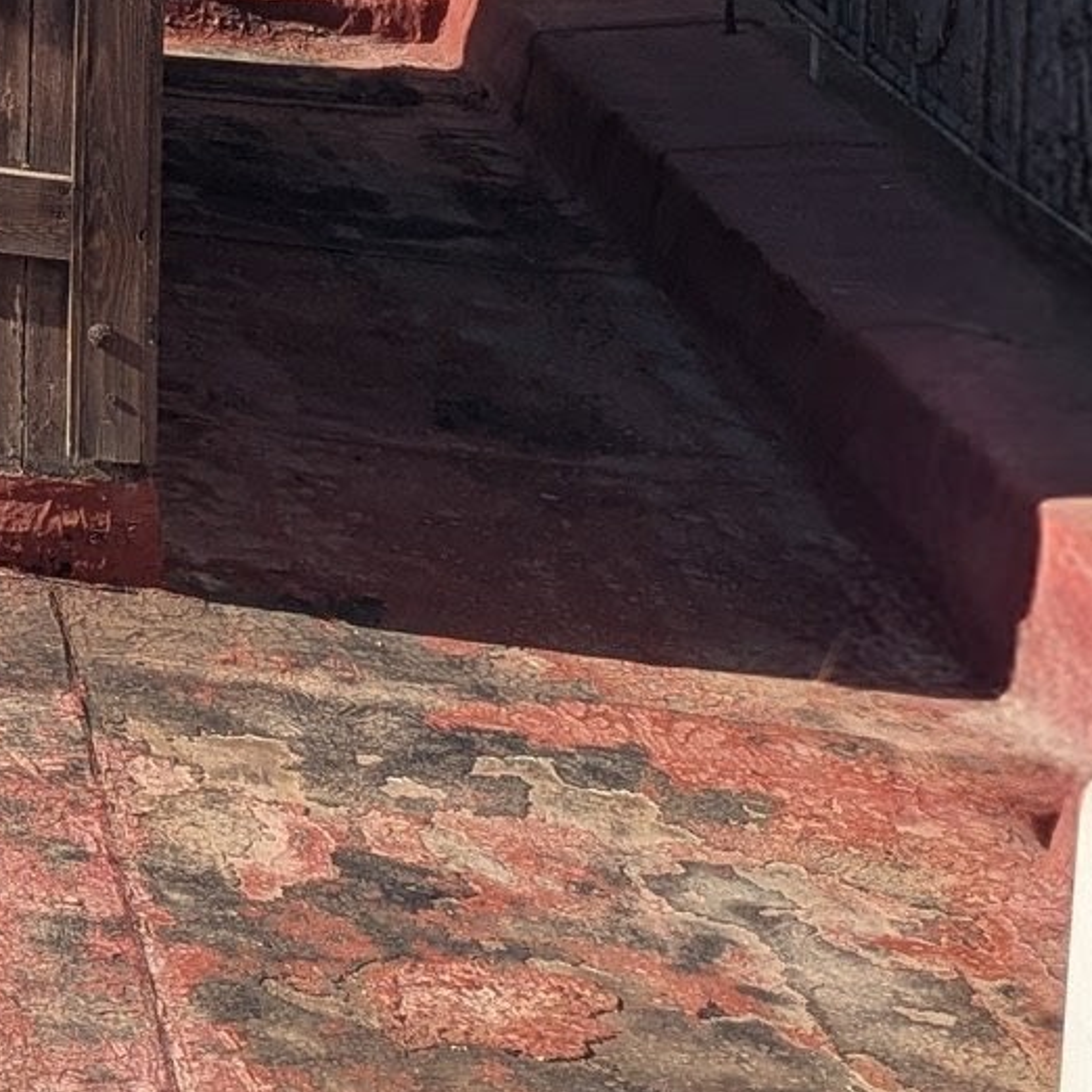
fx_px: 3712
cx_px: -1270
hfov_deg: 13.6
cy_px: -812
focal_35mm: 104
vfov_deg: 14.8
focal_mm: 6.81
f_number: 1.85
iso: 46
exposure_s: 1/1984
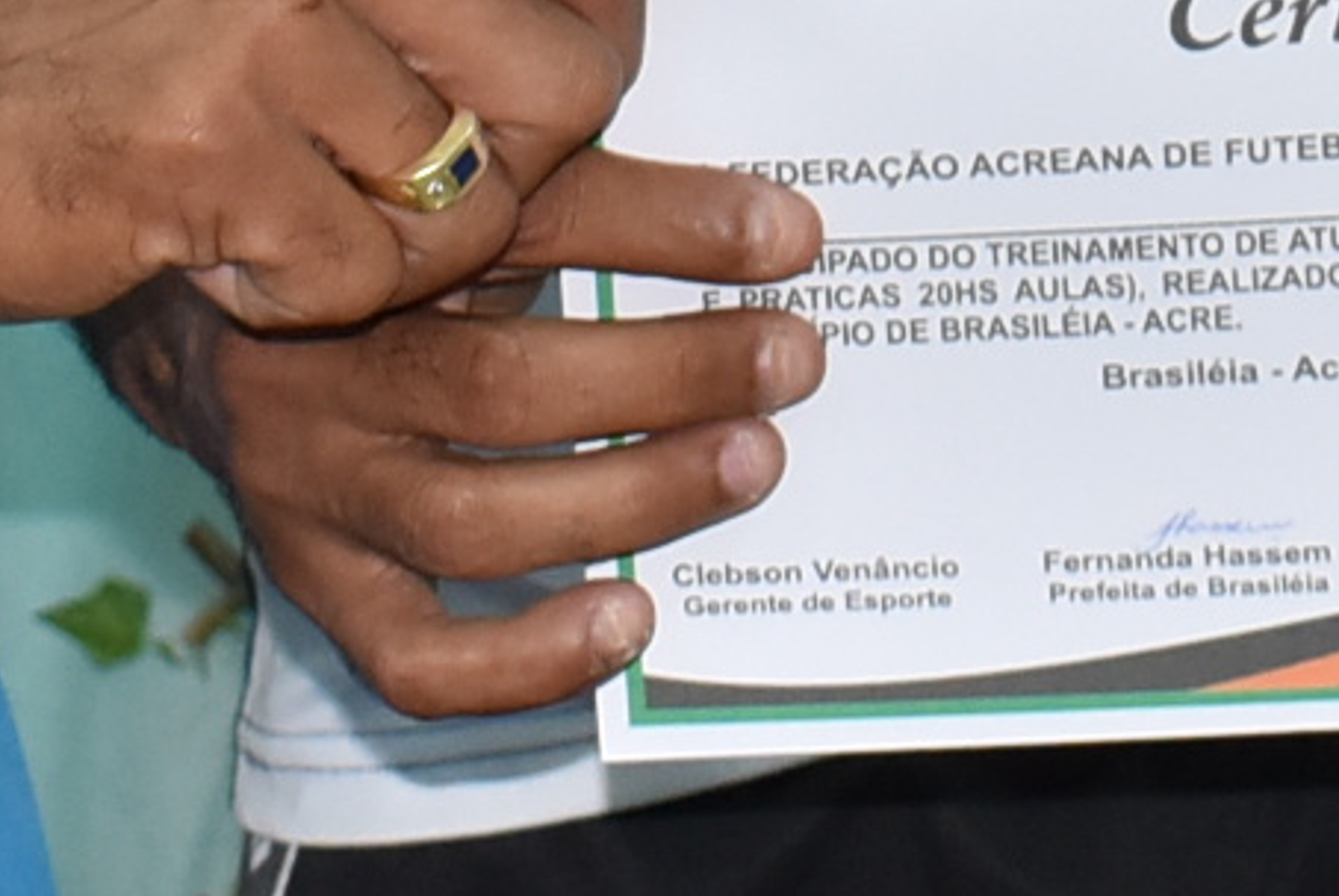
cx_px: 891
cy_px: -1294
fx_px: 8465
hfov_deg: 9.0
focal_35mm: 227
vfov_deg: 5.8
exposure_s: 1/60
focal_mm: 23
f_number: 4
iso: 800
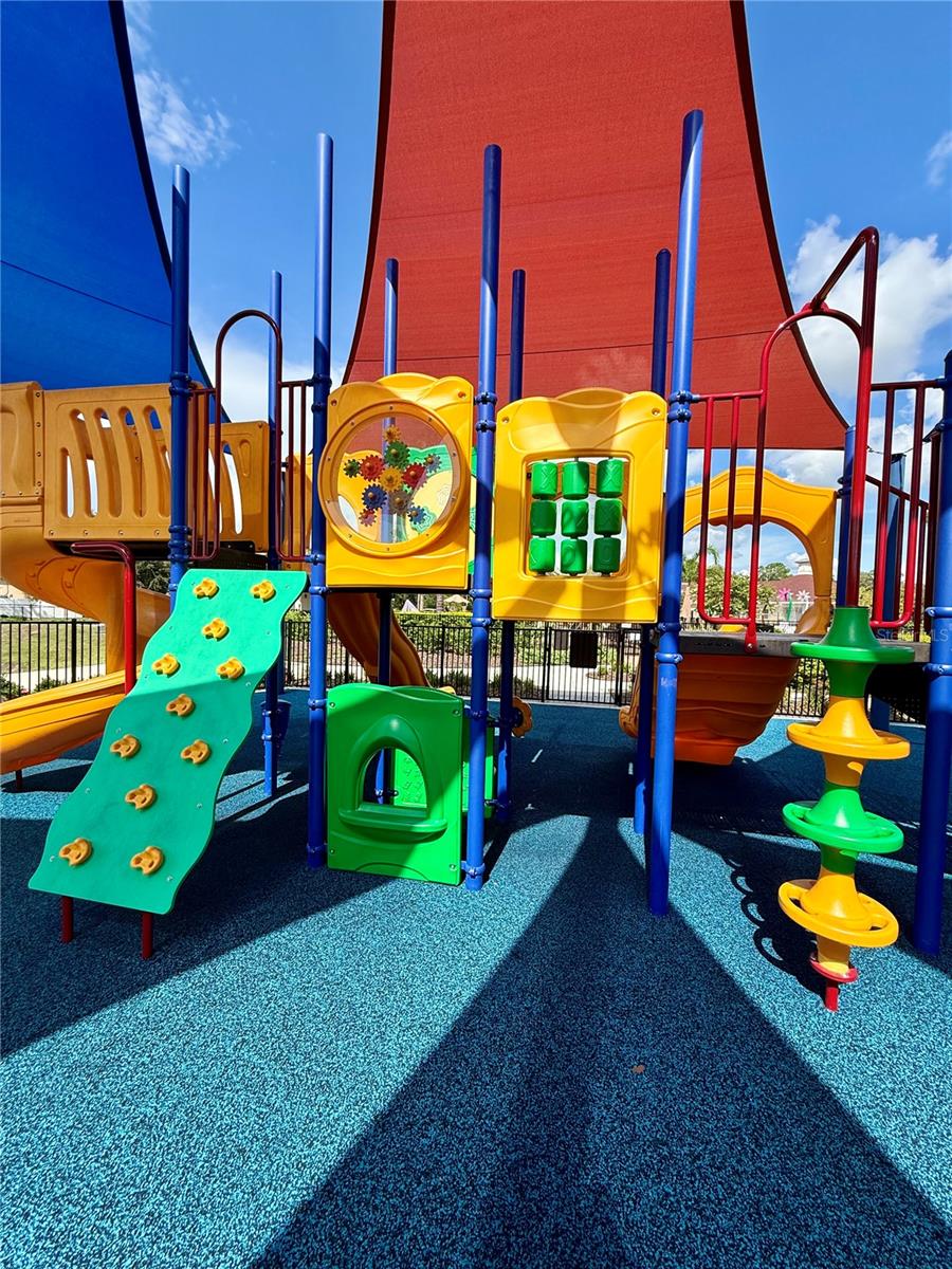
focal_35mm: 14
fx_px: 513
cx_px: 476
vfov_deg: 102.1
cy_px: 634
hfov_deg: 85.7
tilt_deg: -1.7
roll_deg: -2.0
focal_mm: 2.22
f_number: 2.2
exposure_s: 1/1339
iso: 50
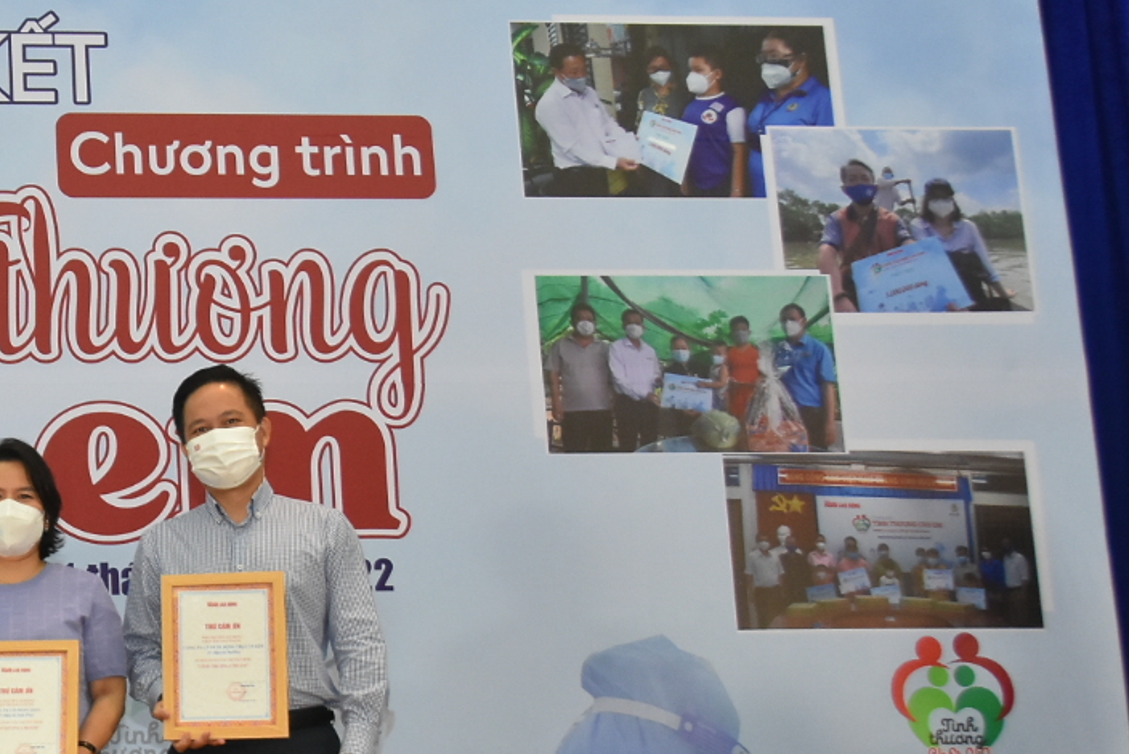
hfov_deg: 27.4
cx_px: -30
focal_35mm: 69
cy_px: 544
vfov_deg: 19.6
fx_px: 2165
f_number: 3.5
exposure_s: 1/200
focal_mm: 20
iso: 1100
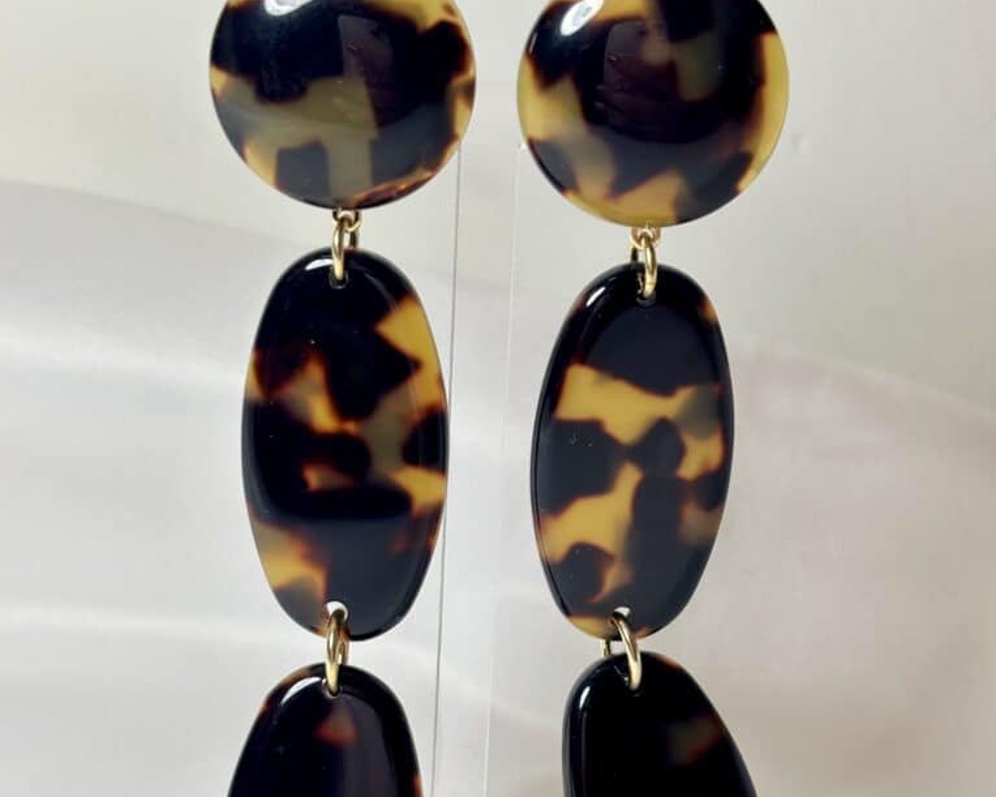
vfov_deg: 22.4
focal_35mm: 68
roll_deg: -1.7
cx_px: 499
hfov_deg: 27.9
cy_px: 530
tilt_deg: -21.0
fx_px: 2004
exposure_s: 1/245
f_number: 1.6
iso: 32
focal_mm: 5.96
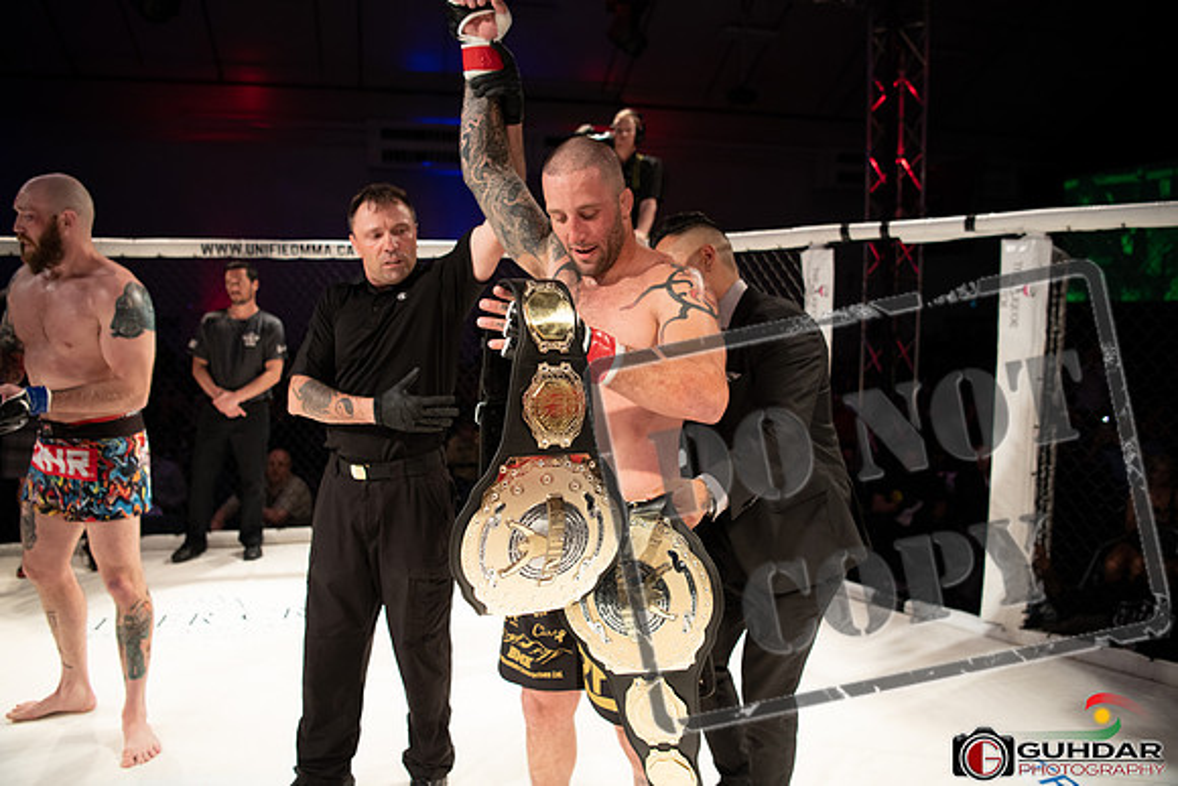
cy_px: 393
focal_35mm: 24
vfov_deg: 53.2
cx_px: 589
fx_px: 785
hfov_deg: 73.7
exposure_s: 1/1000
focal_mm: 24
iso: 1100
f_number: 2.8
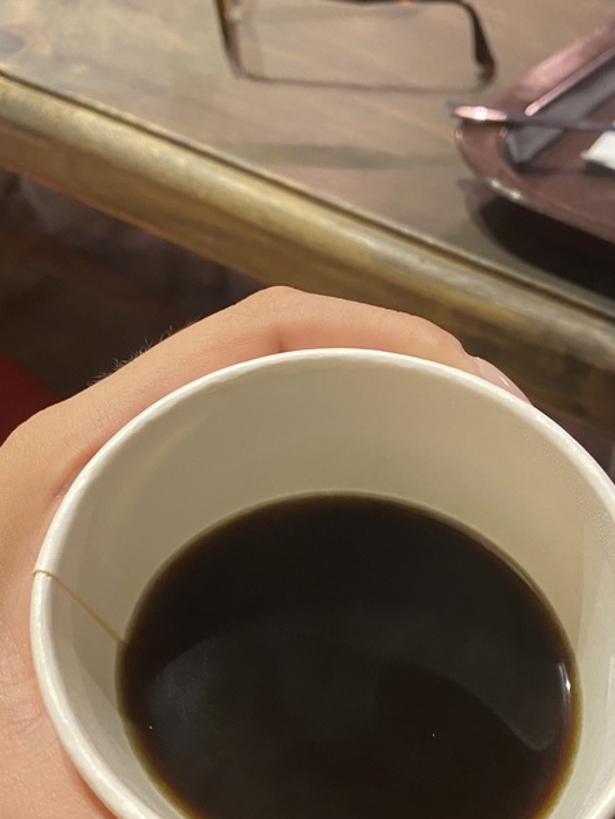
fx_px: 947
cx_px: 359
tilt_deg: -49.0
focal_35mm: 40
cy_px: 503
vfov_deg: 46.4
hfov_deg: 35.9
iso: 400
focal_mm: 4.25
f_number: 1.8
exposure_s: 1/33
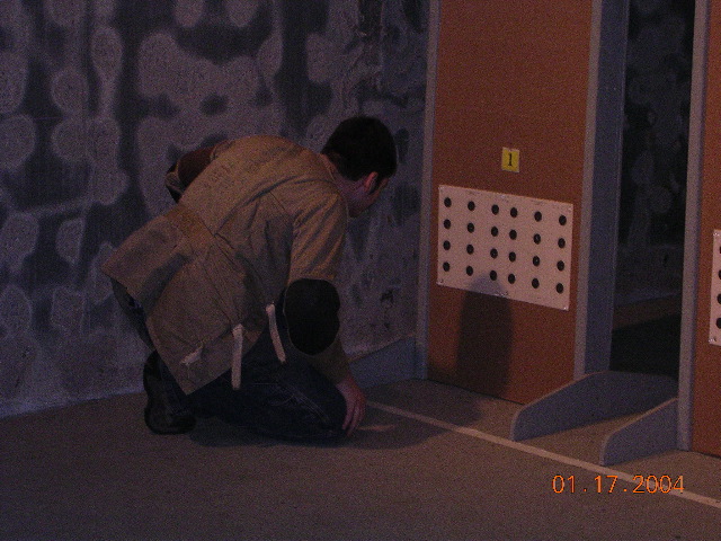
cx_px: 360
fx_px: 2291
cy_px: 270
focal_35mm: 110
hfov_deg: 17.9
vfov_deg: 13.5
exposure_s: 1/60.1
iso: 400
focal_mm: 16.7
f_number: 4.8
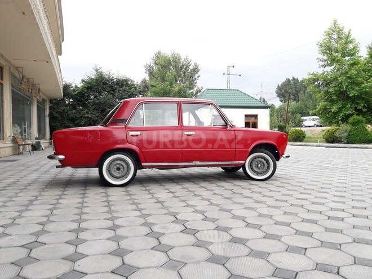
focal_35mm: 28
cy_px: 140
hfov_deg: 63.4
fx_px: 301
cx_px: 186
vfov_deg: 49.7
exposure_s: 1/302
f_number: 1.9
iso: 40
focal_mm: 3.7
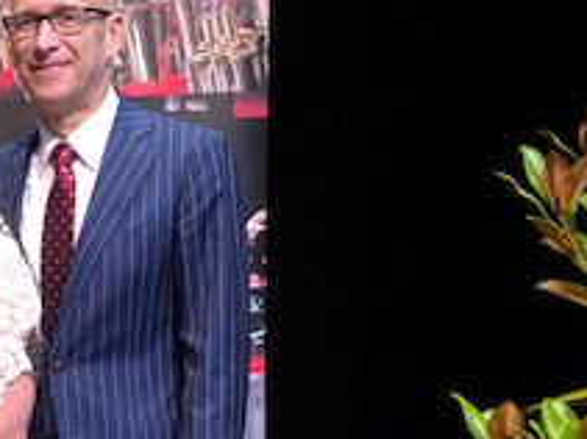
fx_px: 1441
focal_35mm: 85
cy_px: 308
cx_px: -209
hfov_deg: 20.7
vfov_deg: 17.3
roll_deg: +0.6
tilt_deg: -8.0
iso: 40
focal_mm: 3.99
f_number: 1.8
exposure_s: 1/17
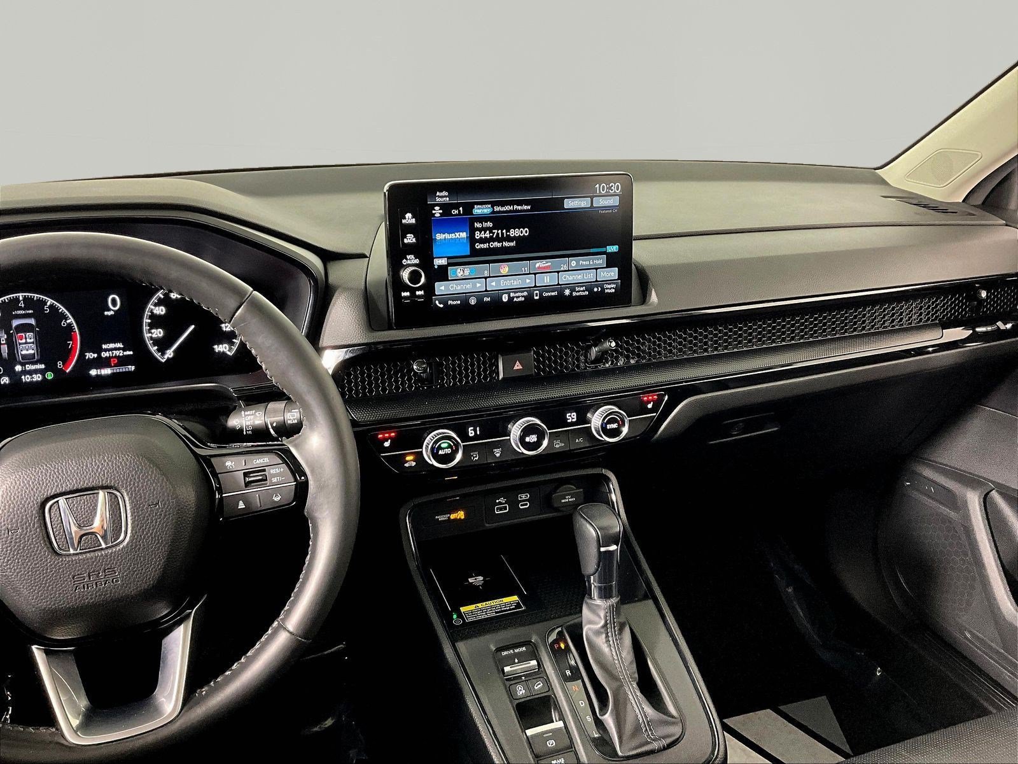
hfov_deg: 61.7
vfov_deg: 48.2
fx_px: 853
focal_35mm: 29
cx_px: 509
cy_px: 382
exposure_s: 1/60
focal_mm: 3
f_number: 1.8
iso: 250
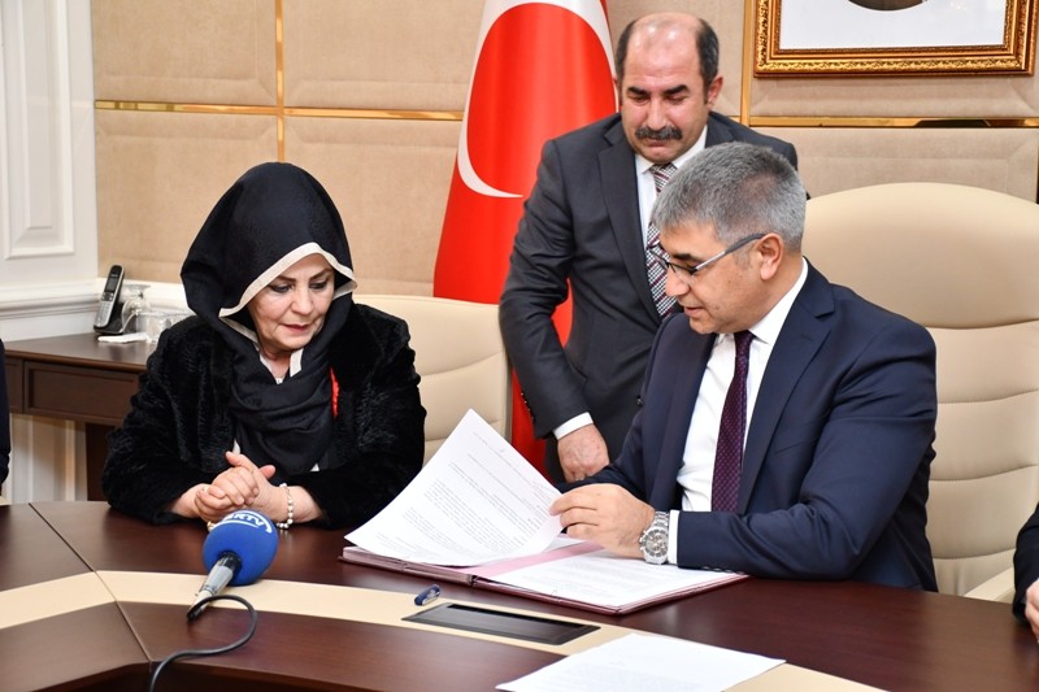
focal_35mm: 75
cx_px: 520
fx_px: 2164
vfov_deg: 18.2
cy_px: 346
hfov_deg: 27.0
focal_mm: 50
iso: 1100
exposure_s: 1/60
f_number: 4.8
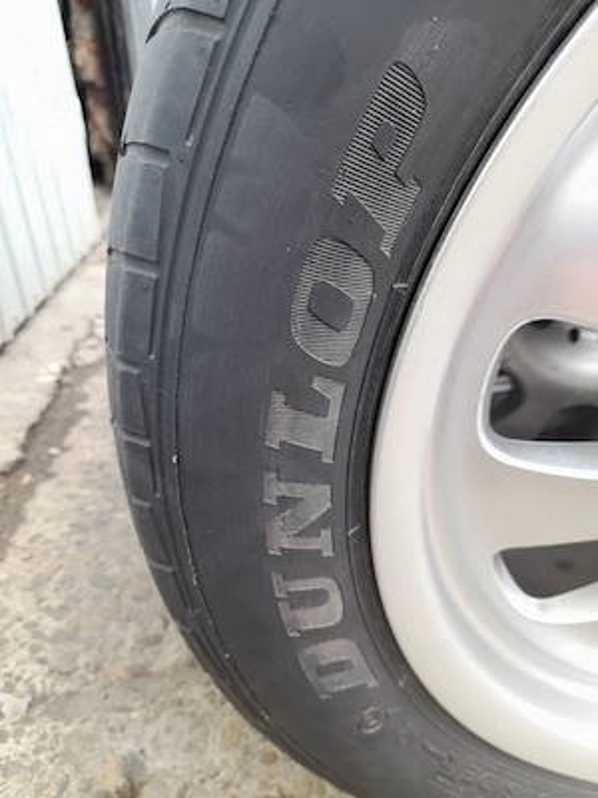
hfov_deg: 54.9
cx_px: 299
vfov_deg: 69.4
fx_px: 576
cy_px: 399
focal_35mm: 25
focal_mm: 4.6
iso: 32
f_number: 2
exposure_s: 1/100
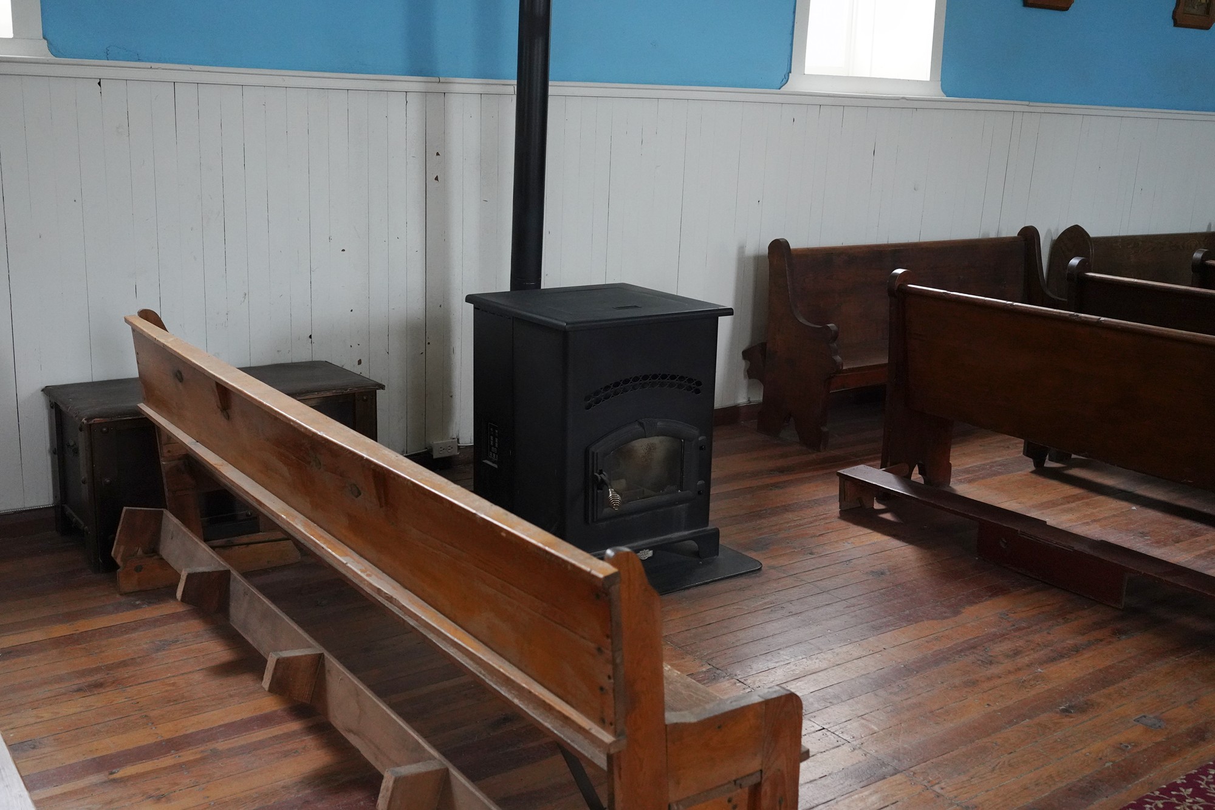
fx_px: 1283
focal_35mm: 38
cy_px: 405
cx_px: 608
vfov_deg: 35.1
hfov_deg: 50.7
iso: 6400
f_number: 5
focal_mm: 38
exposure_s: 1/100
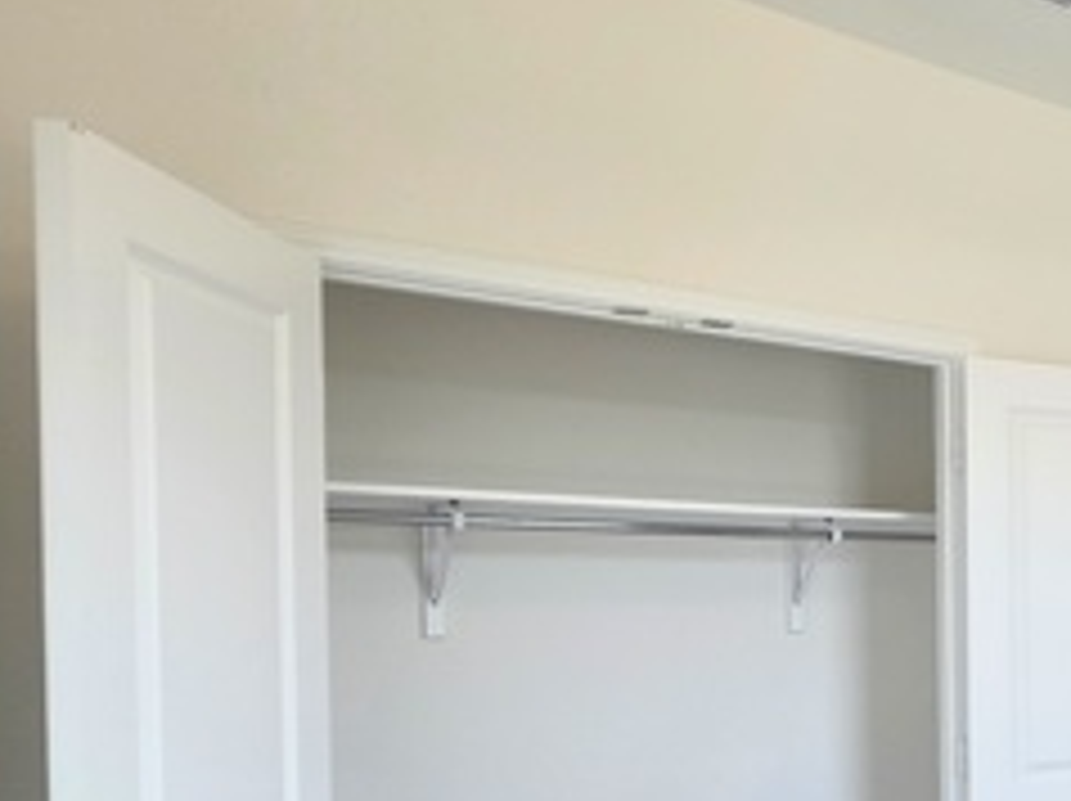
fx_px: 1082
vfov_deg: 39.1
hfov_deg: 38.5
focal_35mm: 35
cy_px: 639
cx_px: 1292
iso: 80
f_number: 1.9
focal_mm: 2.2
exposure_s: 1/120
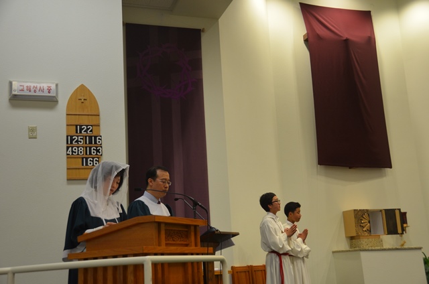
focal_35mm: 48
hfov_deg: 41.2
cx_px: 214
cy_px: 142
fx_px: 571
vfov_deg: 28.0
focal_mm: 32
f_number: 4
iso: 800
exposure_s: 1/40
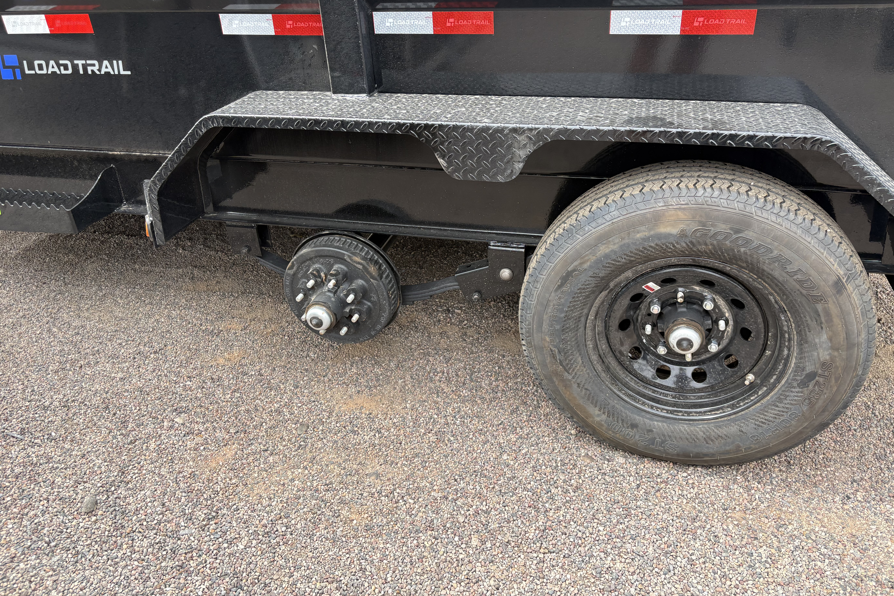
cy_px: 250
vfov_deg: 46.2
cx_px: 446
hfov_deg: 65.5
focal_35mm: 28
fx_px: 695
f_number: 1.6
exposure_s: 1/635
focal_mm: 5.96
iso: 50
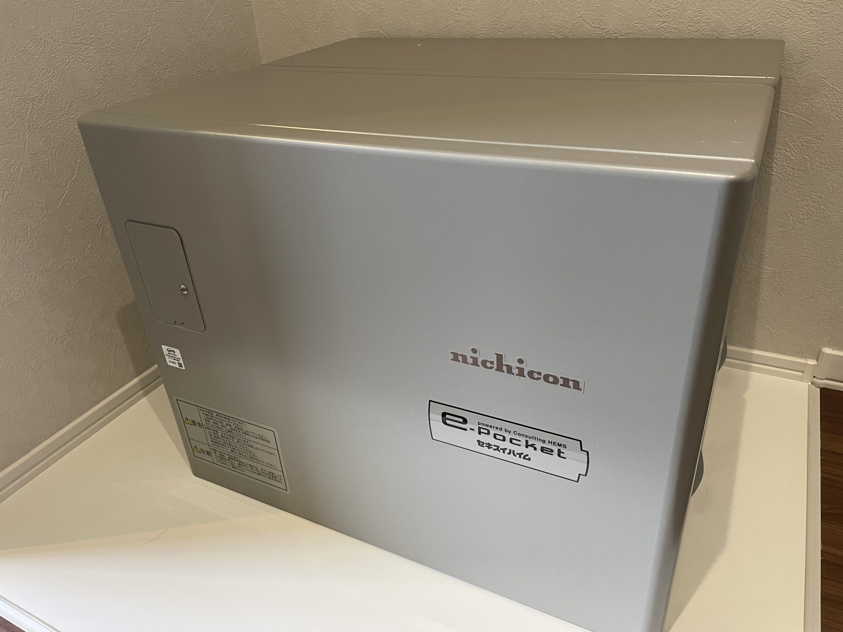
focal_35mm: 26
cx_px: 422
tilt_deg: -30.6
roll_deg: +4.4
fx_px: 633
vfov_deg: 53.1
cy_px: 316
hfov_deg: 67.3
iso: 125
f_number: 1.6
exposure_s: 1/78
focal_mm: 4.2
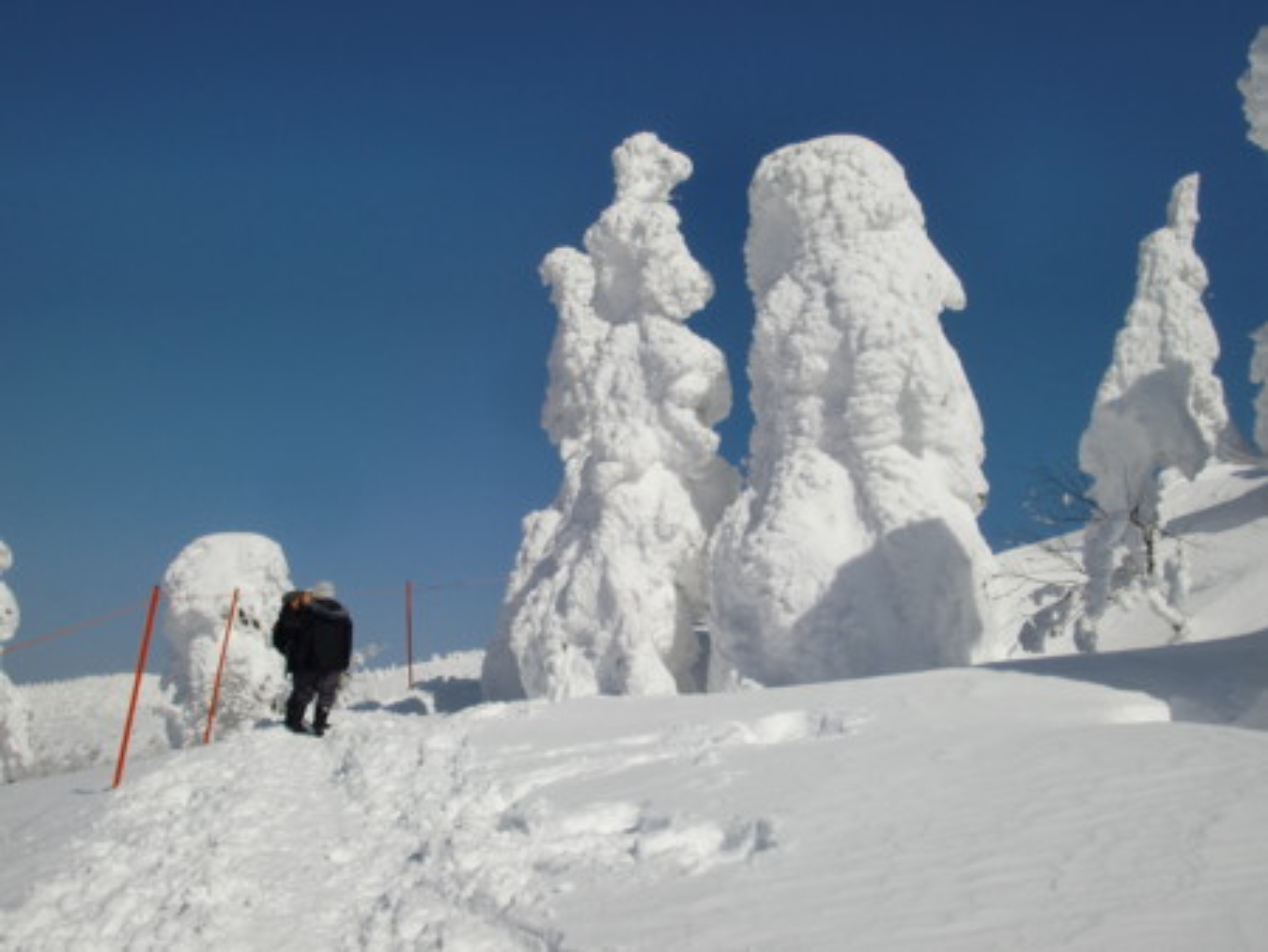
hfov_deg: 47.8
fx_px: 1429
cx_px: 634
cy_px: 476
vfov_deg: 36.9
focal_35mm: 39
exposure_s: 1/640
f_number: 9.1
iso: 64
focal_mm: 6.51
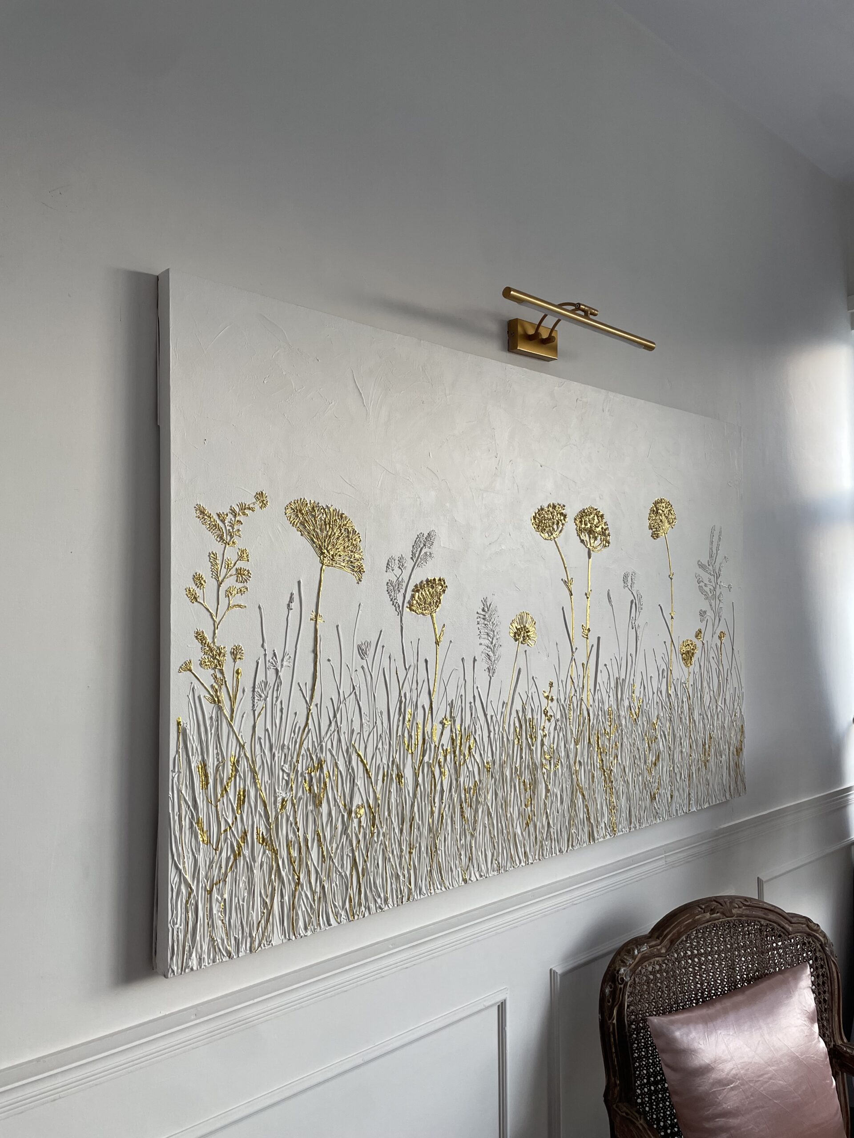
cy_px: 569
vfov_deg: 67.3
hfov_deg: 53.1
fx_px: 855
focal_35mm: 26
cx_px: 427
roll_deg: +1.1
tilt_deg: +2.9
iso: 64
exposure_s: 1/121
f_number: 1.6
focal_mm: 4.2
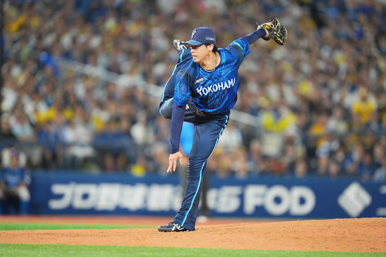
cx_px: 193
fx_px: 4289
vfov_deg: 3.4
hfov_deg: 5.2
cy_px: 128
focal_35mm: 400
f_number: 2.8
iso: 6400
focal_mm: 400
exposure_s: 1/2500
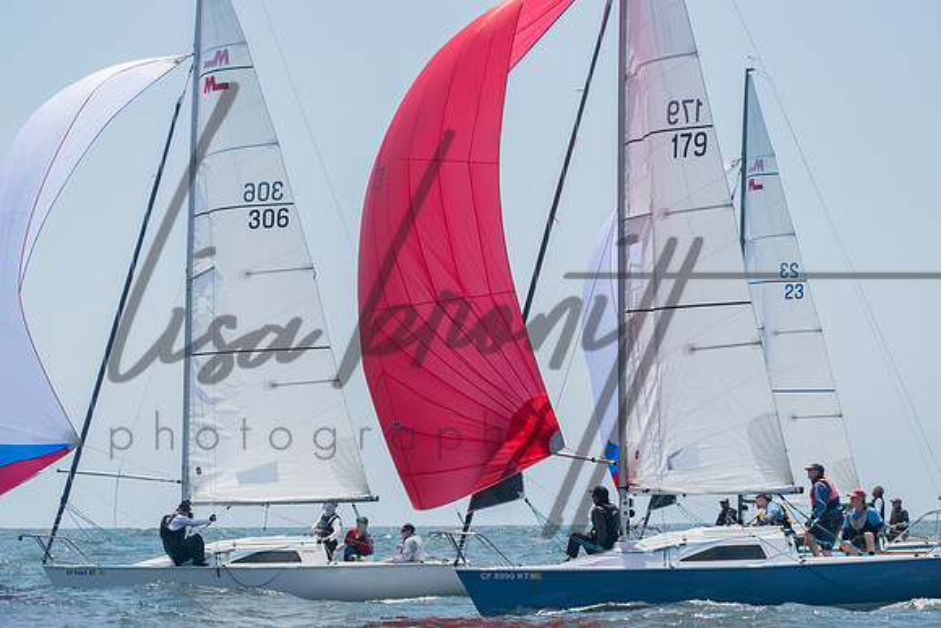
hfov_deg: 19.5
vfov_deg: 13.0
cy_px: 314
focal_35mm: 105
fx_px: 2745
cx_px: 470
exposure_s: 1/1250
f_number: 8
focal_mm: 70
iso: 400
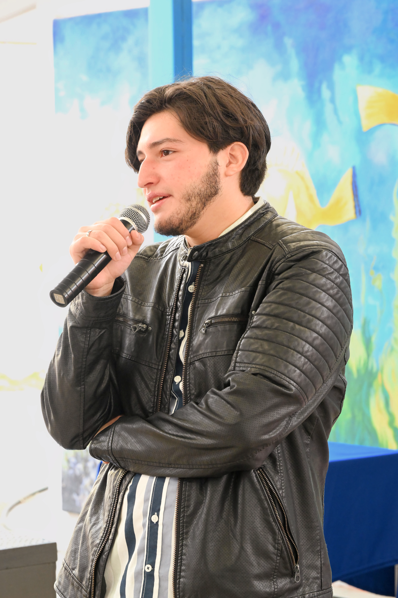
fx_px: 2156
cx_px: 199
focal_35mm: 130
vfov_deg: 15.8
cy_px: 299
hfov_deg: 10.5
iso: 4000
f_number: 13
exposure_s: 1/160
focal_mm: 130
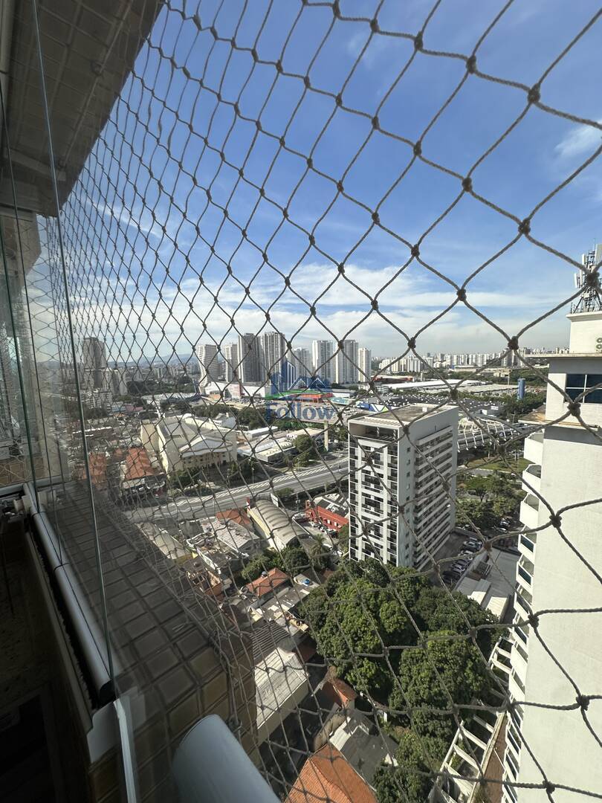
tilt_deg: -6.9
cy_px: 402
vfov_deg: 102.1
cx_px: 301
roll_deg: +1.0
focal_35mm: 14
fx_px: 325
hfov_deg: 85.7
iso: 50
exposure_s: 1/2304
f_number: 2.2
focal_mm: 2.22
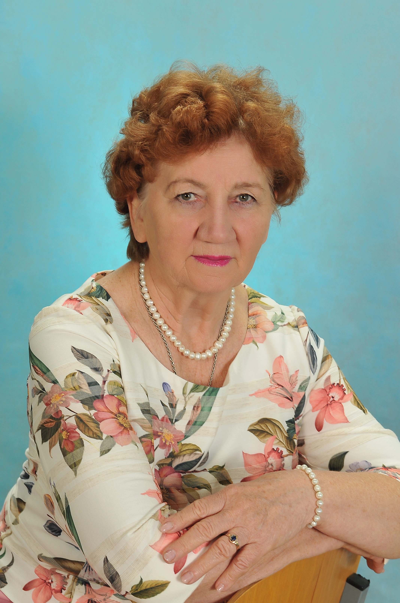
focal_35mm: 66
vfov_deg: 30.5
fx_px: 1103
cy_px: 302
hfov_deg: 20.6
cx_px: 200
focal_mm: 44
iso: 200
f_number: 6.3
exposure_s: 1/100
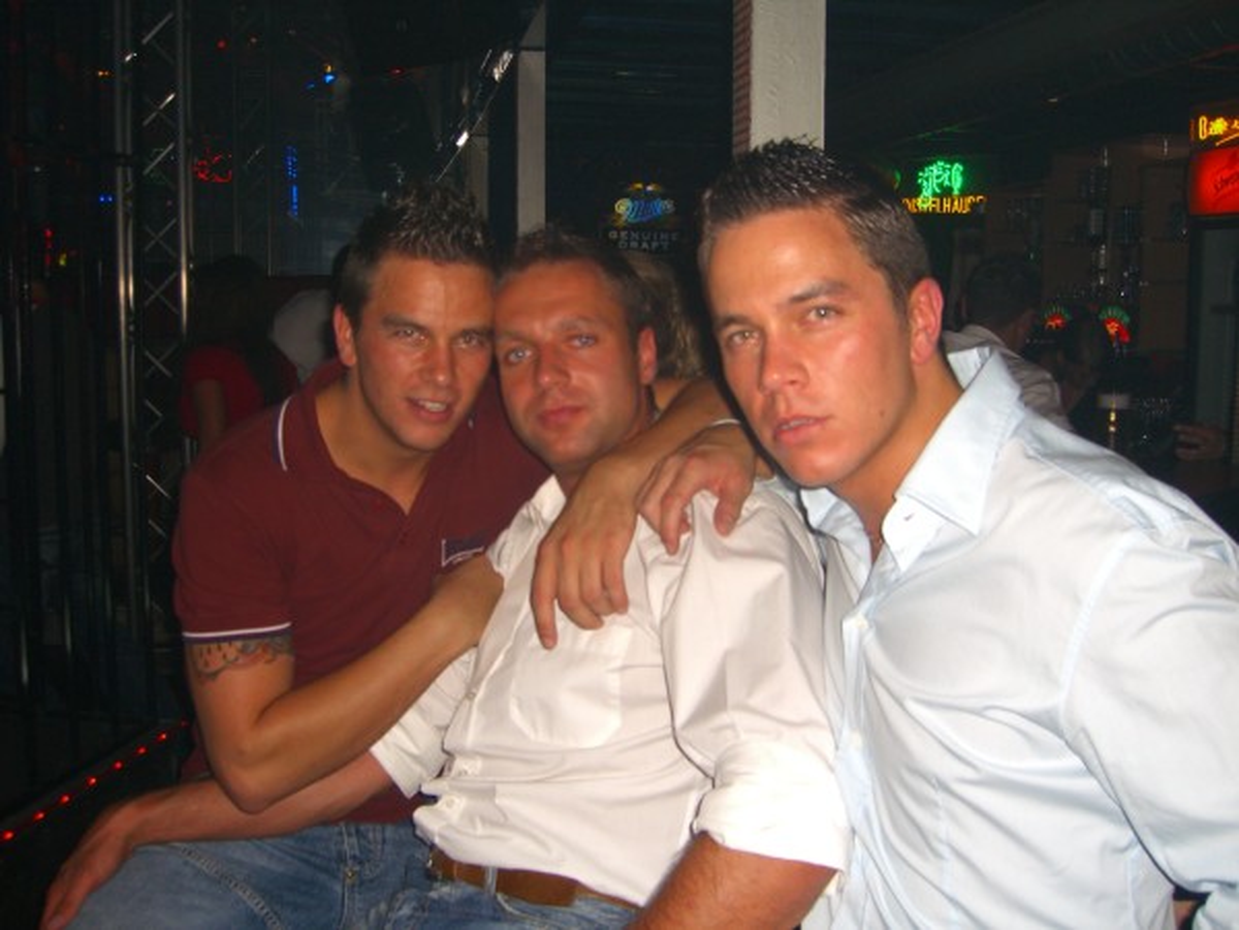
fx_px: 1360
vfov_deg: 37.7
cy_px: 465
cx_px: 620
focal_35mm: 38
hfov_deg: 49.0
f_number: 2.8
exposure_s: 1/60
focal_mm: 7.9
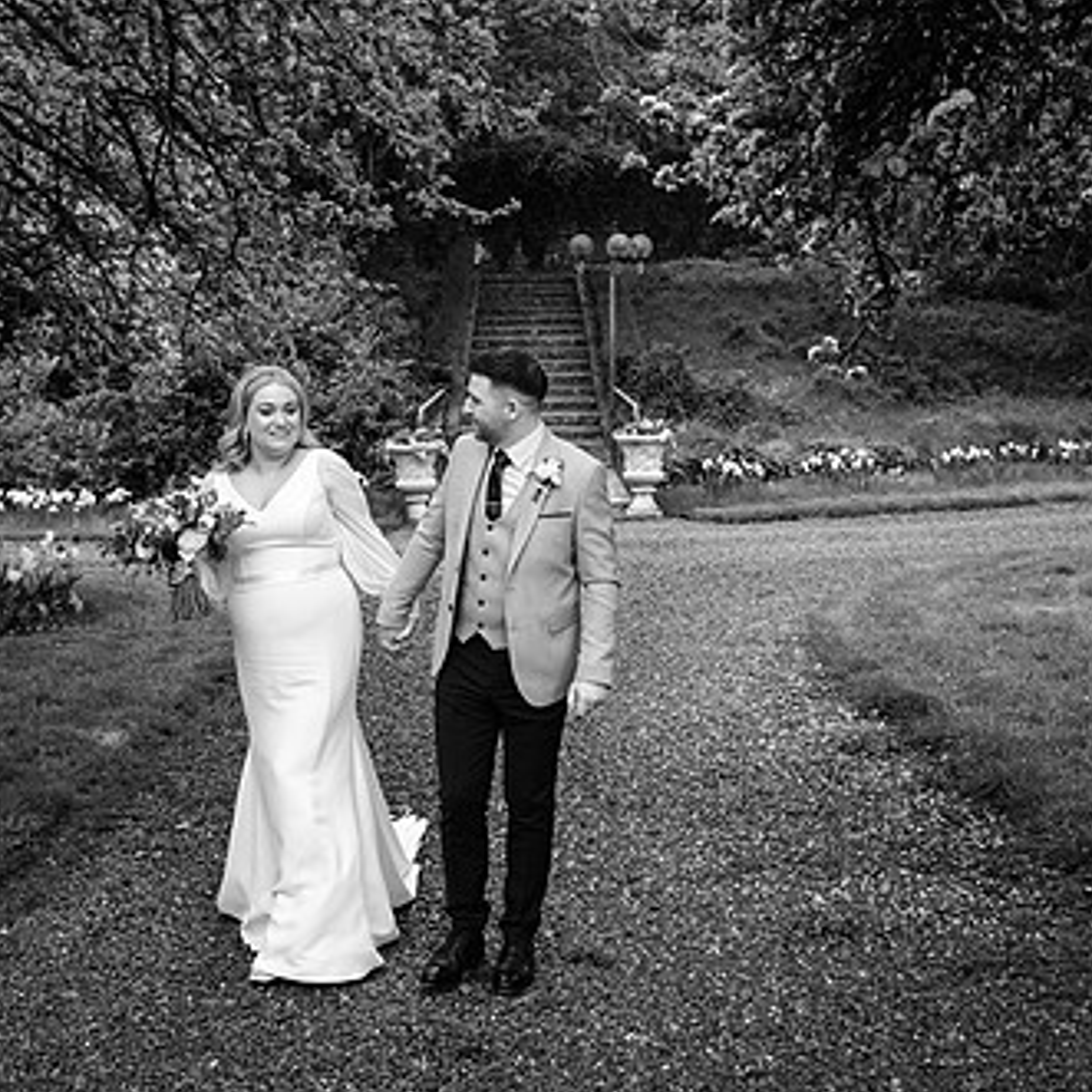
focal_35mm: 38
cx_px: 470
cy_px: 447
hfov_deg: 43.7
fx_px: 1356
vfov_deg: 43.7
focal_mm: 16
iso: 200
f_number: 3.2
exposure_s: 1/250
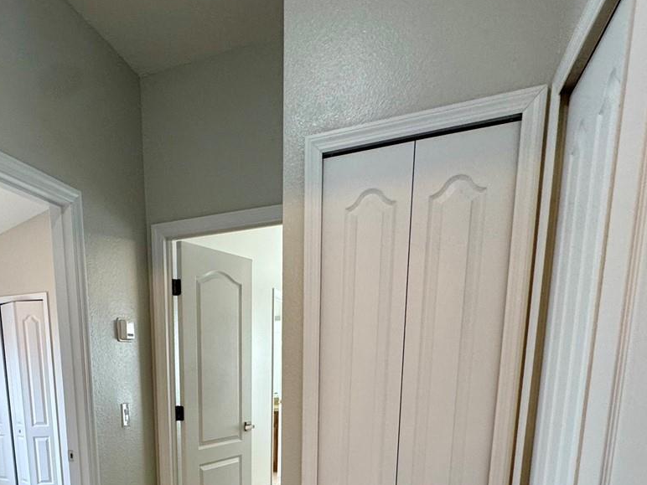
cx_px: 178
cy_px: 490
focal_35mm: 29
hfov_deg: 59.0
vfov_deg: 41.6
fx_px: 542
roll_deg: +1.8
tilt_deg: -12.2
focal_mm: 2.22
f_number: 2.2
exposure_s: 1/120
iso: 160
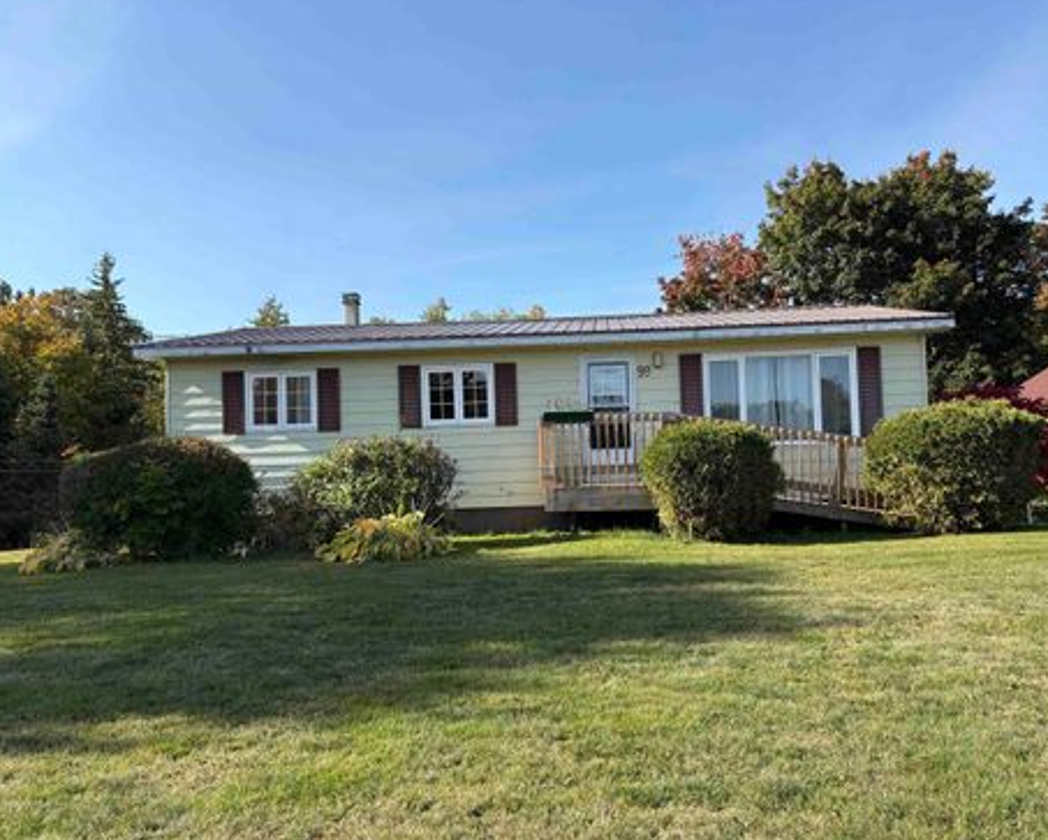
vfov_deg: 51.6
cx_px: 560
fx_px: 869
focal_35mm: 28
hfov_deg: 62.1
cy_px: 427
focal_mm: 5.96
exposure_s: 1/2141
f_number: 1.6
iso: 50
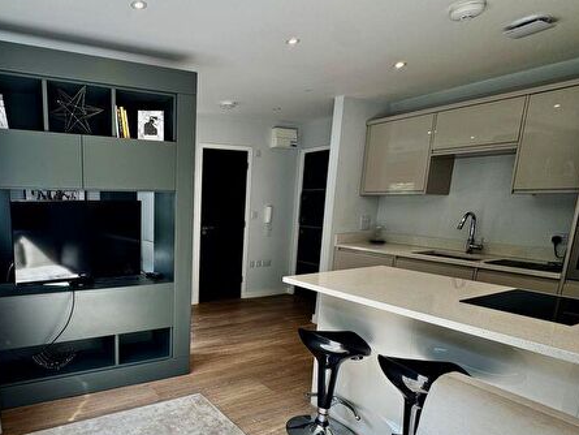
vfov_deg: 60.4
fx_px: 368
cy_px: 269
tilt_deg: -10.2
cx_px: 155
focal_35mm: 22
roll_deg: -0.3
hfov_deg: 71.9
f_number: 2.2
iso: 40
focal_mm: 2.22
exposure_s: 1/100
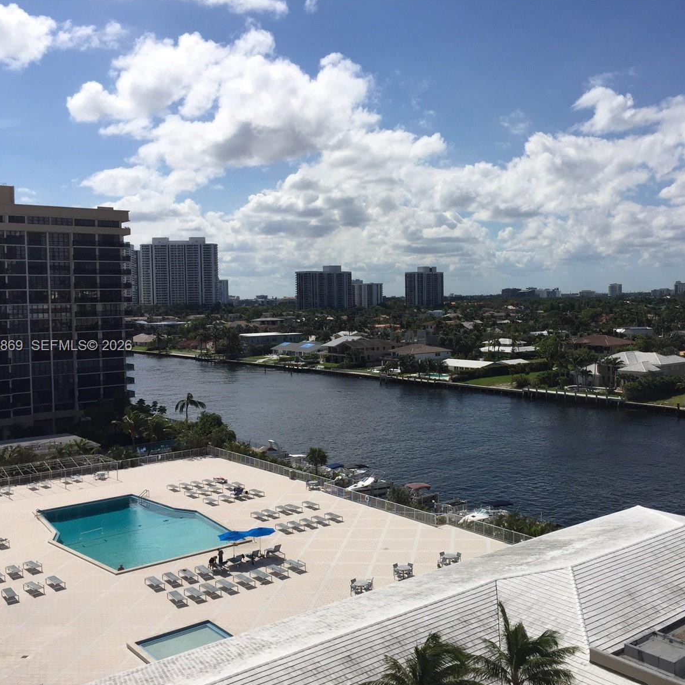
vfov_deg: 47.2
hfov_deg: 46.9
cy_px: 347
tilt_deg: -2.0
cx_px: 418
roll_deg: -0.7
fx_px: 784
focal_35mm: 35
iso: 32
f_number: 2.2
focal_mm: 4.15
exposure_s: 1/5650
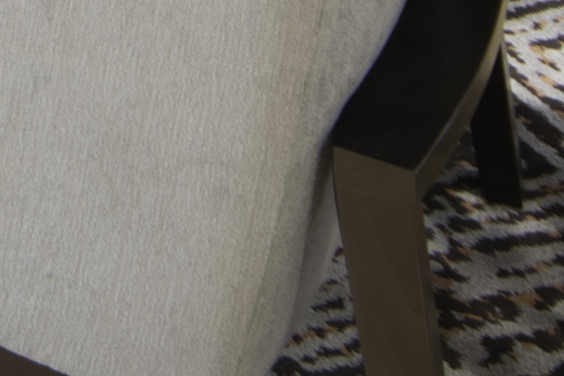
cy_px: -513
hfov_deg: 14.5
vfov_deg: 10.6
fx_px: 1739
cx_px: -637
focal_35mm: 111
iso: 100
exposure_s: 1/2
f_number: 5
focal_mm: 16
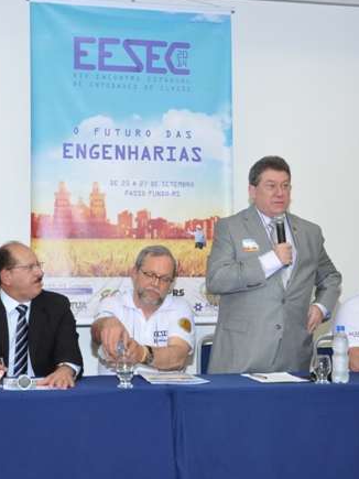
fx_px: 775
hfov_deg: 26.0
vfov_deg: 34.4
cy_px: 233
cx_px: 124
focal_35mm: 56
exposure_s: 1/60
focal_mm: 22
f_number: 7.1
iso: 1000
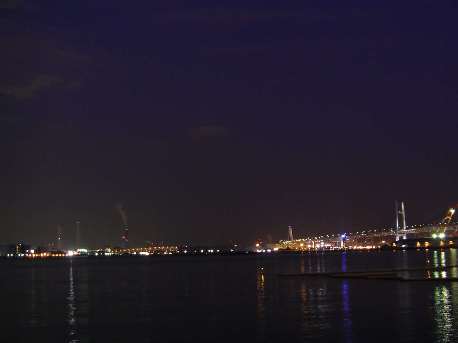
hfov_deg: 37.4
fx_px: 675
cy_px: 178
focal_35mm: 51
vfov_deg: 28.6
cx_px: 267
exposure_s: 4
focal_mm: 6.3
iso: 50
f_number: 3.4
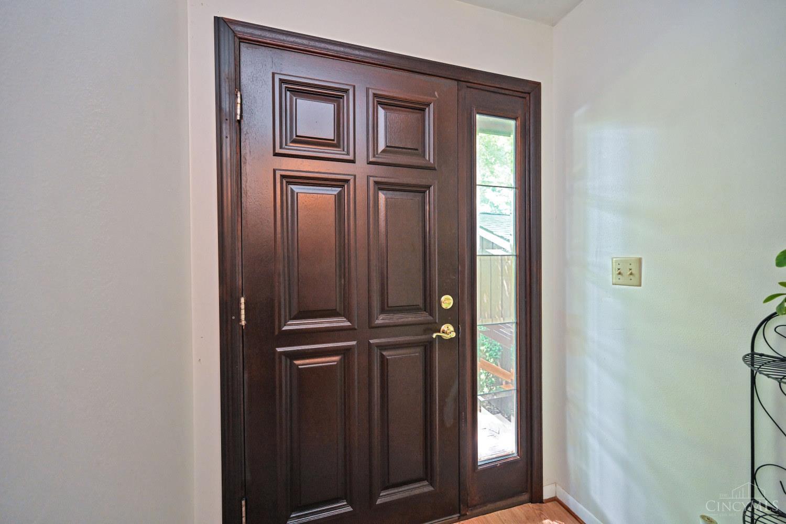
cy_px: 262
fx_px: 306
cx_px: 393
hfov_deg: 104.3
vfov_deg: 81.2
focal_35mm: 14
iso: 2000
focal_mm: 14
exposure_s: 1/60
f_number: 4
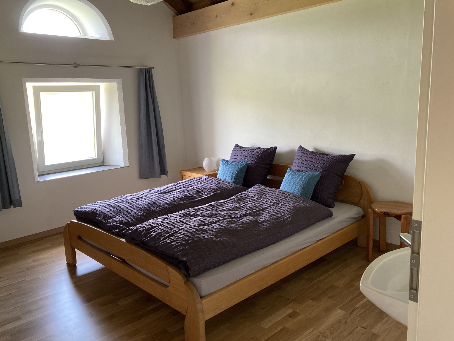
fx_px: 380
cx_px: 221
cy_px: 172
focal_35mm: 29
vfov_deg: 48.2
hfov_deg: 61.6
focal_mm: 3.99
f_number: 1.8
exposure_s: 1/60
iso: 160
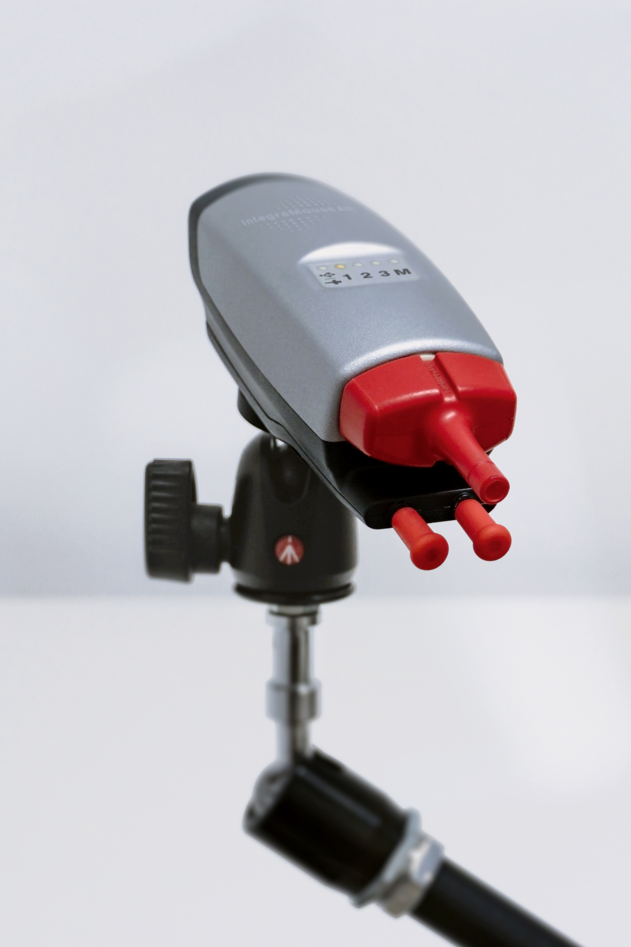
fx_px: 1656
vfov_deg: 31.9
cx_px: 316
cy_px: 474
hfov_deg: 21.6
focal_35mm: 63
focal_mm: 42
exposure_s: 1/80
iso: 250
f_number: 5
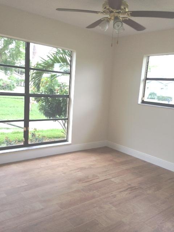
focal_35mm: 33
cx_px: 87
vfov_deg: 55.4
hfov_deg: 42.9
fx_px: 221
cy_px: 116
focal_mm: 4.12
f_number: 2.4
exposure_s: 1/162
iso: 50
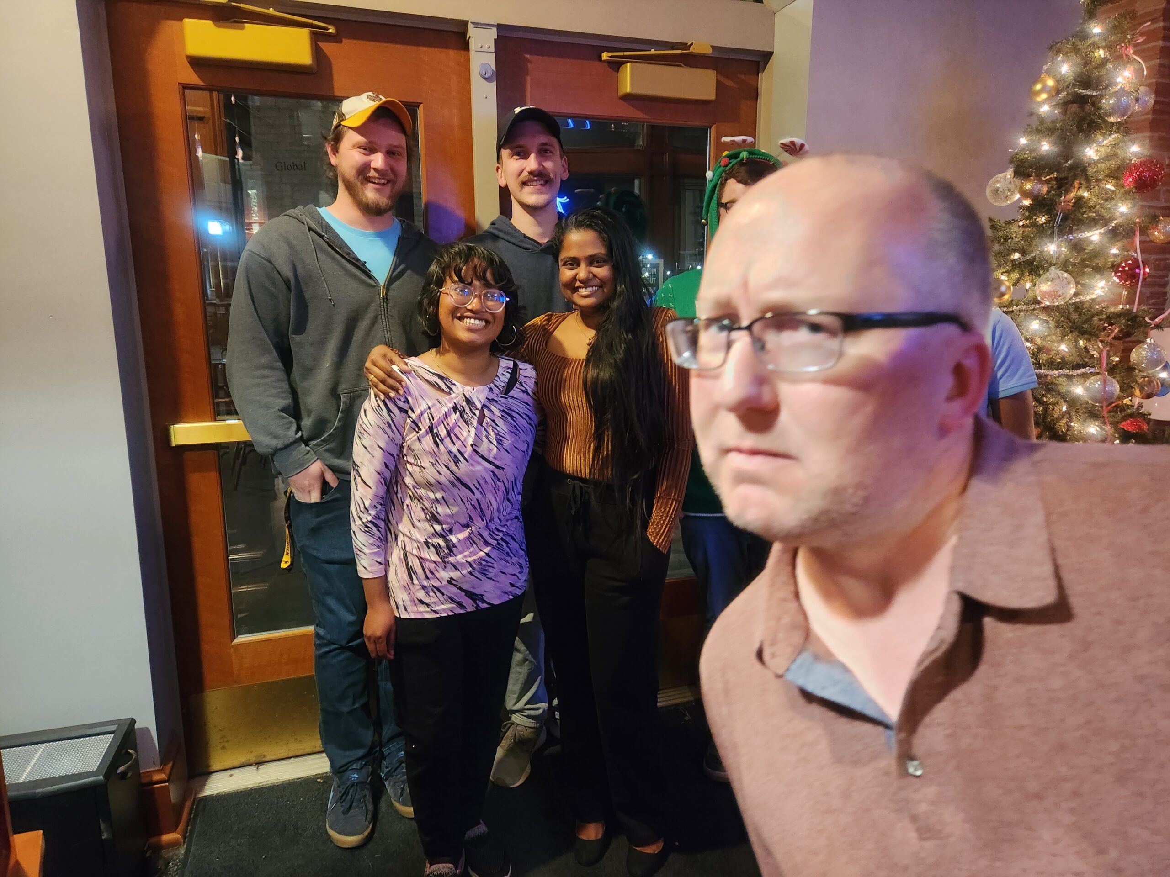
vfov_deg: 58.9
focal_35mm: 23
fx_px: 777
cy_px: 438
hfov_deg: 73.9
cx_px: 585
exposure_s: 1/24
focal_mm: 5.4
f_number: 1.8
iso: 800
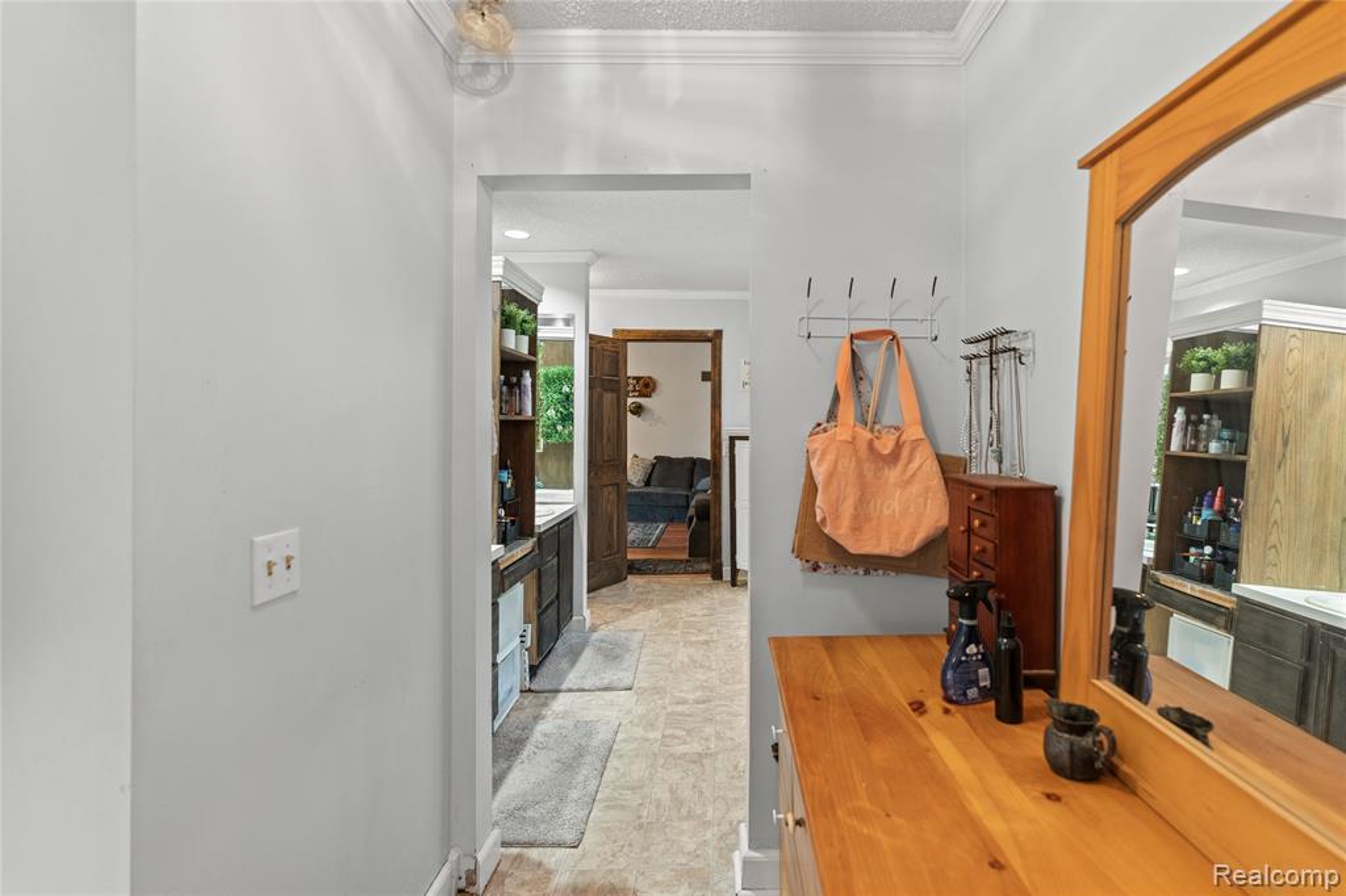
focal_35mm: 16
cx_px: 673
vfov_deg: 73.7
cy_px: 448
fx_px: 598
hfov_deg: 96.8
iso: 4000
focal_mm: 16
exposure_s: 1/30
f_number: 3.5
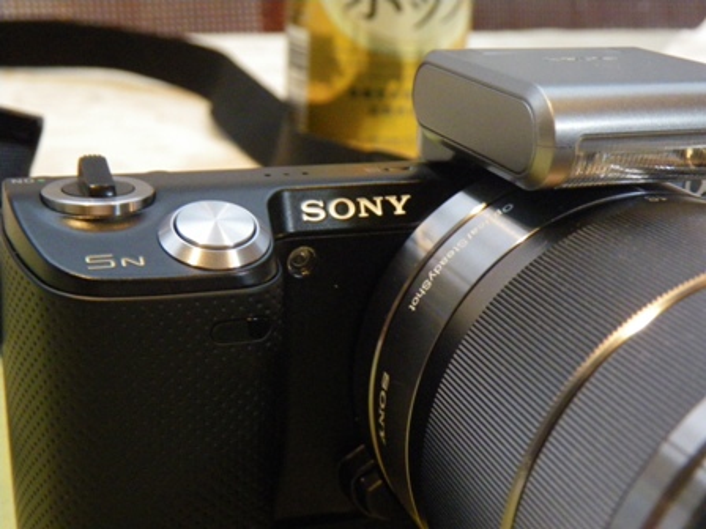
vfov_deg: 28.6
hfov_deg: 37.5
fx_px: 1040
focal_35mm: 51
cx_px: 353
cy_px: 264
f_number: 4.4
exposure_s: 1/10
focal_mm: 9.1
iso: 800
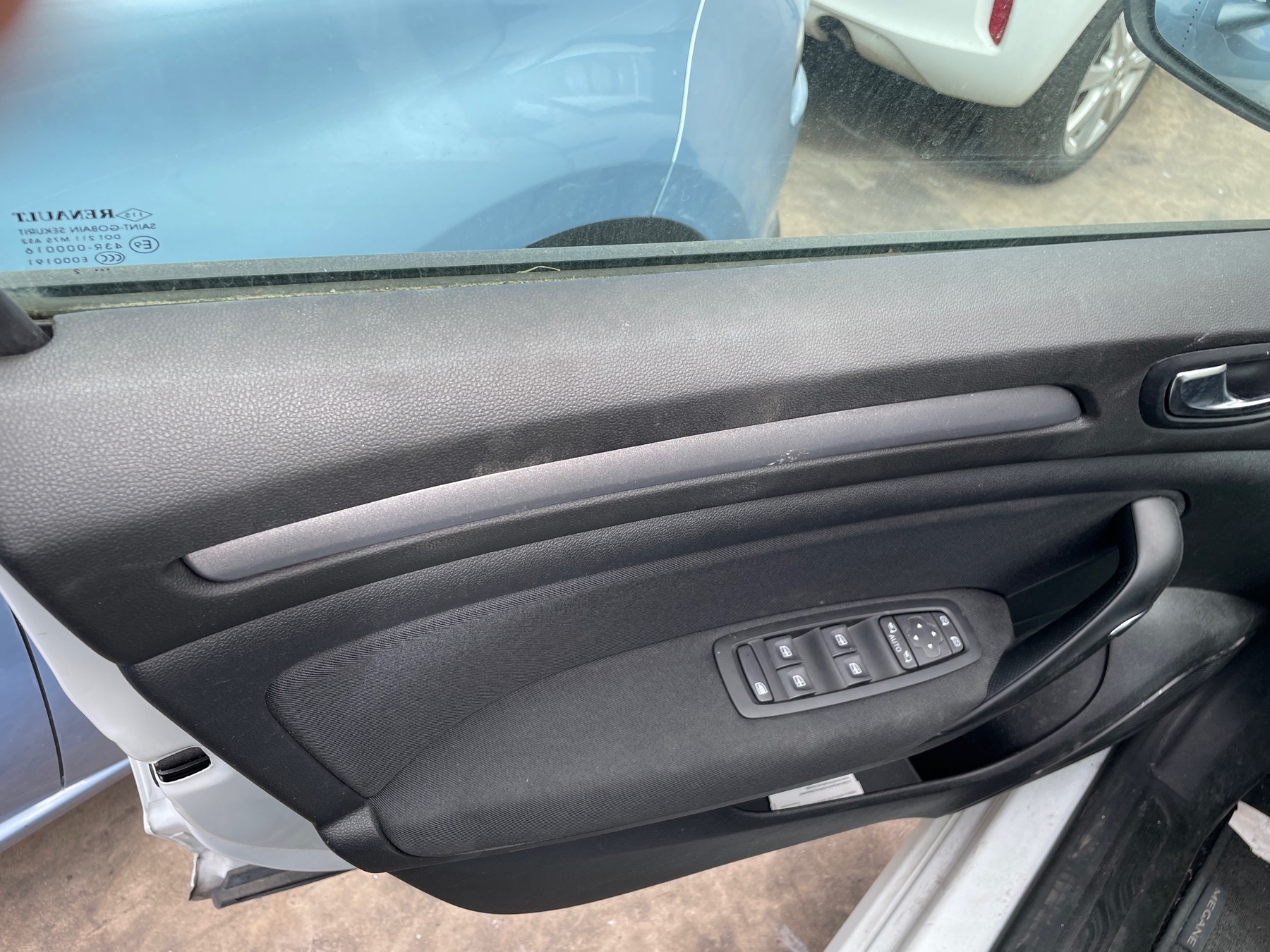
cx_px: 635
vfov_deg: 53.1
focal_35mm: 26
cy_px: 476
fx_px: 954
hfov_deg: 67.3
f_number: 1.6
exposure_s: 1/424
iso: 32
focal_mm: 4.2
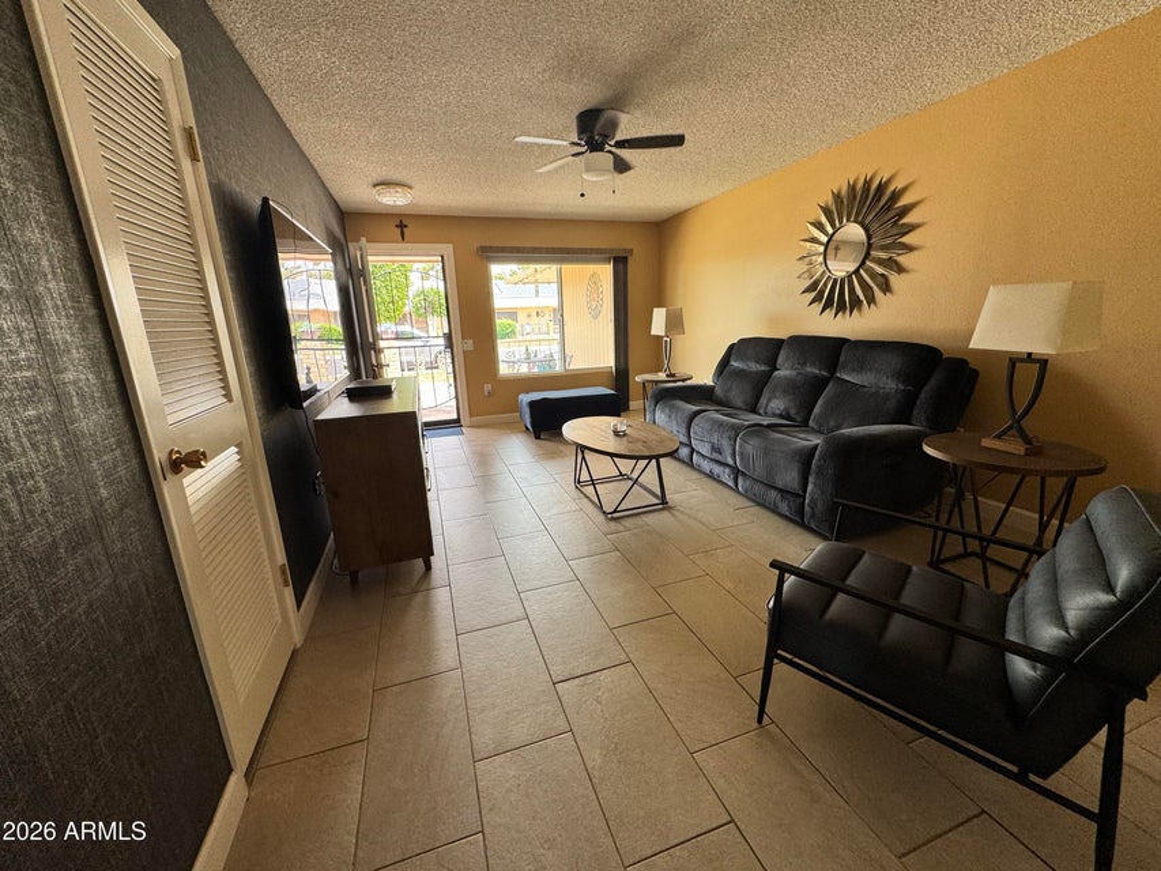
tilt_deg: -13.7
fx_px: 470
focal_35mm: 14
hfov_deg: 102.1
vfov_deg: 85.7
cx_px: 580
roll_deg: +2.4
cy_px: 436
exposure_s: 1/99
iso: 80
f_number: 2.2
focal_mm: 2.22
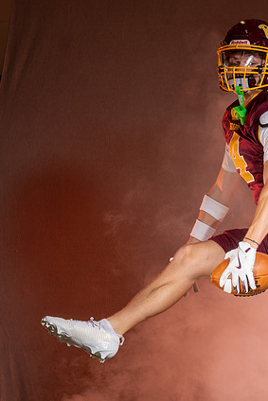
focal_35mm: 194
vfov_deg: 10.6
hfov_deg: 7.1
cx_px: 241
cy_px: 247
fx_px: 2164
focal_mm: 81
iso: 80
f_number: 5.6
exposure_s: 1/160
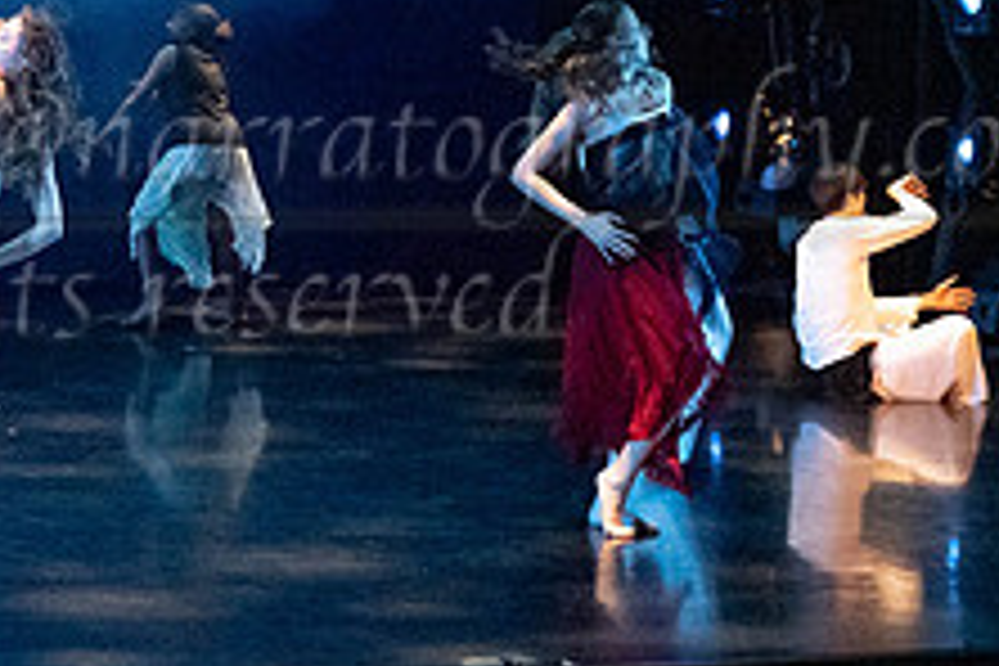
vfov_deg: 11.2
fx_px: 3385
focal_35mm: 122
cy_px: 214
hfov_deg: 16.2
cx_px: -141
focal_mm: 43
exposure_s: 1/320
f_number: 2.8
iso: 5000
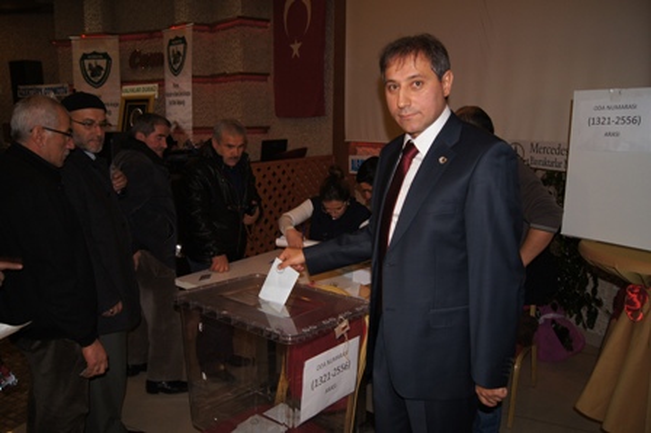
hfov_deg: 67.4
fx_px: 488
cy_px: 216
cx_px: 326
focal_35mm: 27
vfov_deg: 47.9
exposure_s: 1/60
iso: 400
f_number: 5.6
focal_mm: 18
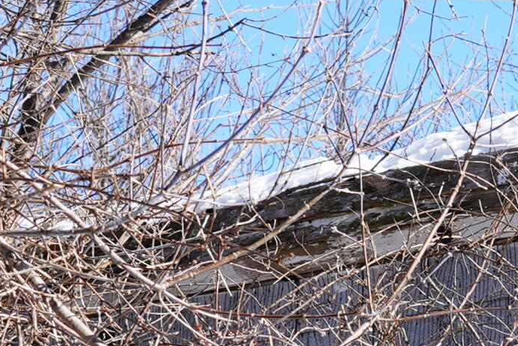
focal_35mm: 215
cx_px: 653
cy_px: 658
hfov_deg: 9.4
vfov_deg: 6.2
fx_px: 3095
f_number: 8
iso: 80
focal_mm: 50
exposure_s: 1/125
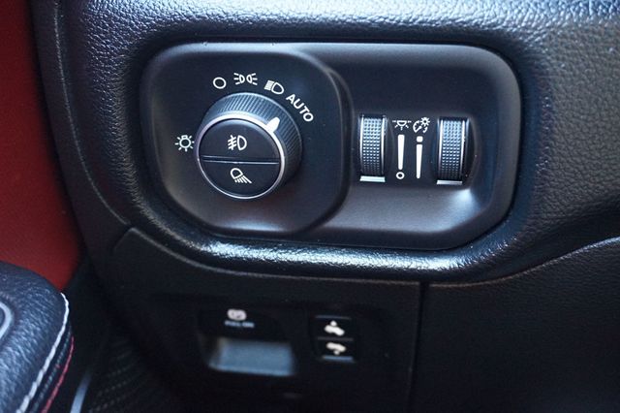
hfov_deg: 47.9
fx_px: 697
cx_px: 310
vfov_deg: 33.0
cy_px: 206
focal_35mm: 40
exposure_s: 1/15
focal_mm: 27
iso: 3200
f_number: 4.5
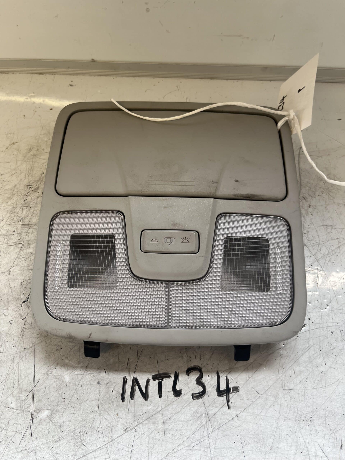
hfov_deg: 53.1
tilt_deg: -60.9
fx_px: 346
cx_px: 172
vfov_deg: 67.3
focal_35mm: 26
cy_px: 230
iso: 64
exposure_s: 1/121
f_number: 1.6
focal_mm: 5.1
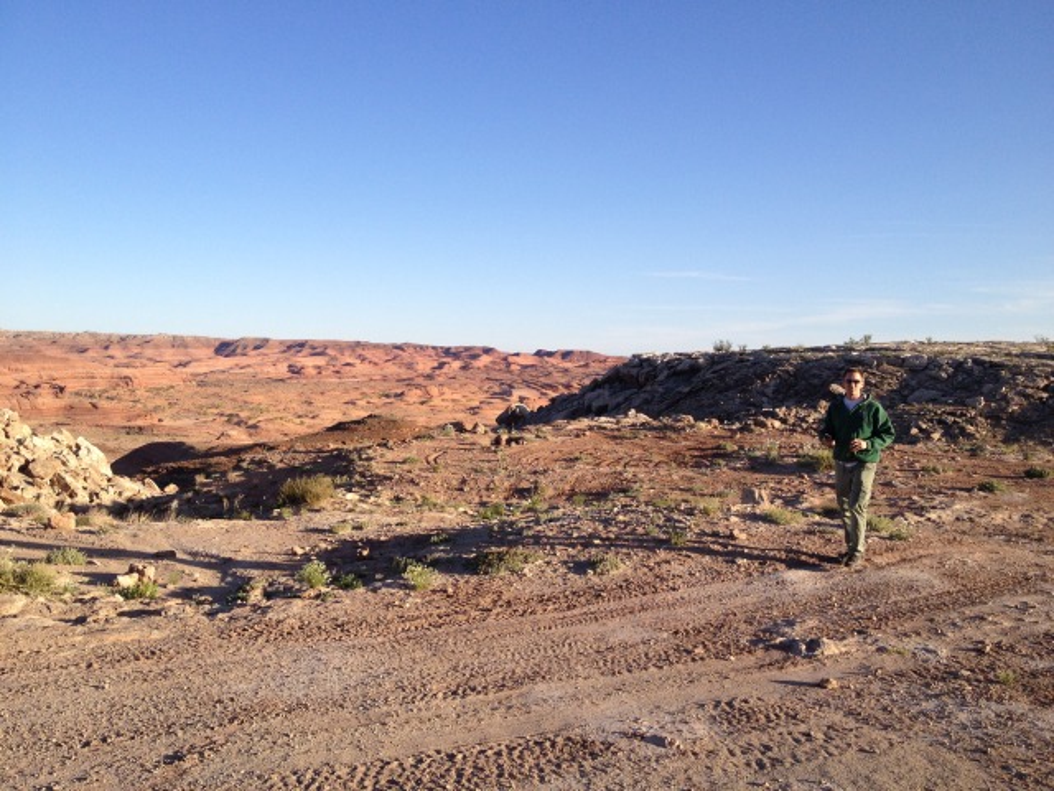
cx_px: 527
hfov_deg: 52.6
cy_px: 396
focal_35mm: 35
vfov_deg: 40.7
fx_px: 1066
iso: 50
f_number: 2.4
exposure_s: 1/1151
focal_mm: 4.28
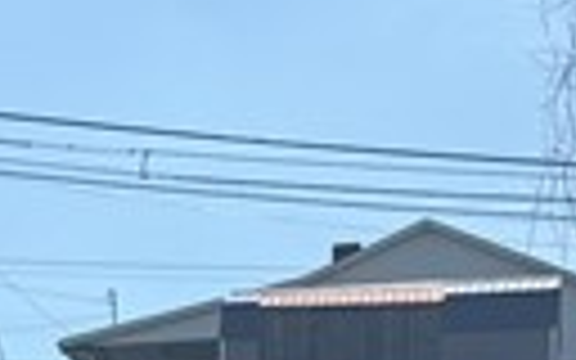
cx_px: -292
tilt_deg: +2.4
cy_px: 792
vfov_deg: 6.2
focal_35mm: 203
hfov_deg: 10.0
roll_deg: +0.3
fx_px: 3187
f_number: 1.78
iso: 80
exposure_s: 1/6711
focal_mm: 6.76
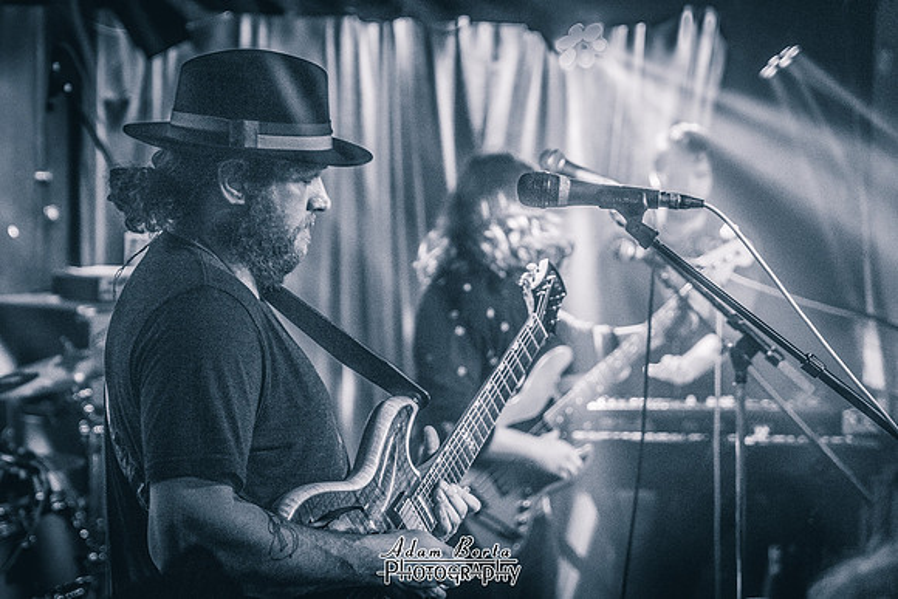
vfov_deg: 15.7
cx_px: 340
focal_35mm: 87
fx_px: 2171
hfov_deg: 23.3
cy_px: 277
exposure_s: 1/160
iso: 6400
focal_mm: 70
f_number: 2.8
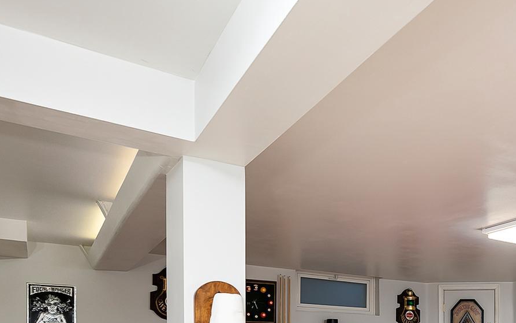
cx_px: 458
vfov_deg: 31.3
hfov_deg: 48.5
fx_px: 509
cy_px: 355
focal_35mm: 36
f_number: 9
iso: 320
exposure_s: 1/1.67
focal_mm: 15.5
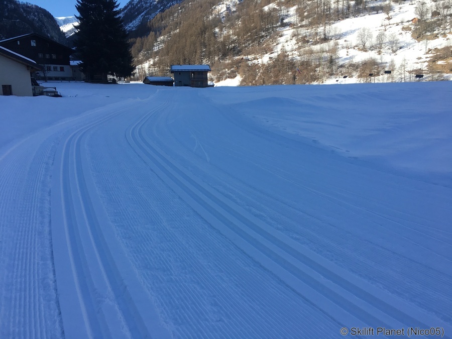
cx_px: 226
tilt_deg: -12.0
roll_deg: +0.3
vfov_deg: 48.2
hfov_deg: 61.7
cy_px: 170
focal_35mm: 29
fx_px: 379
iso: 25
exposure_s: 1/950
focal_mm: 4.15
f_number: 2.2
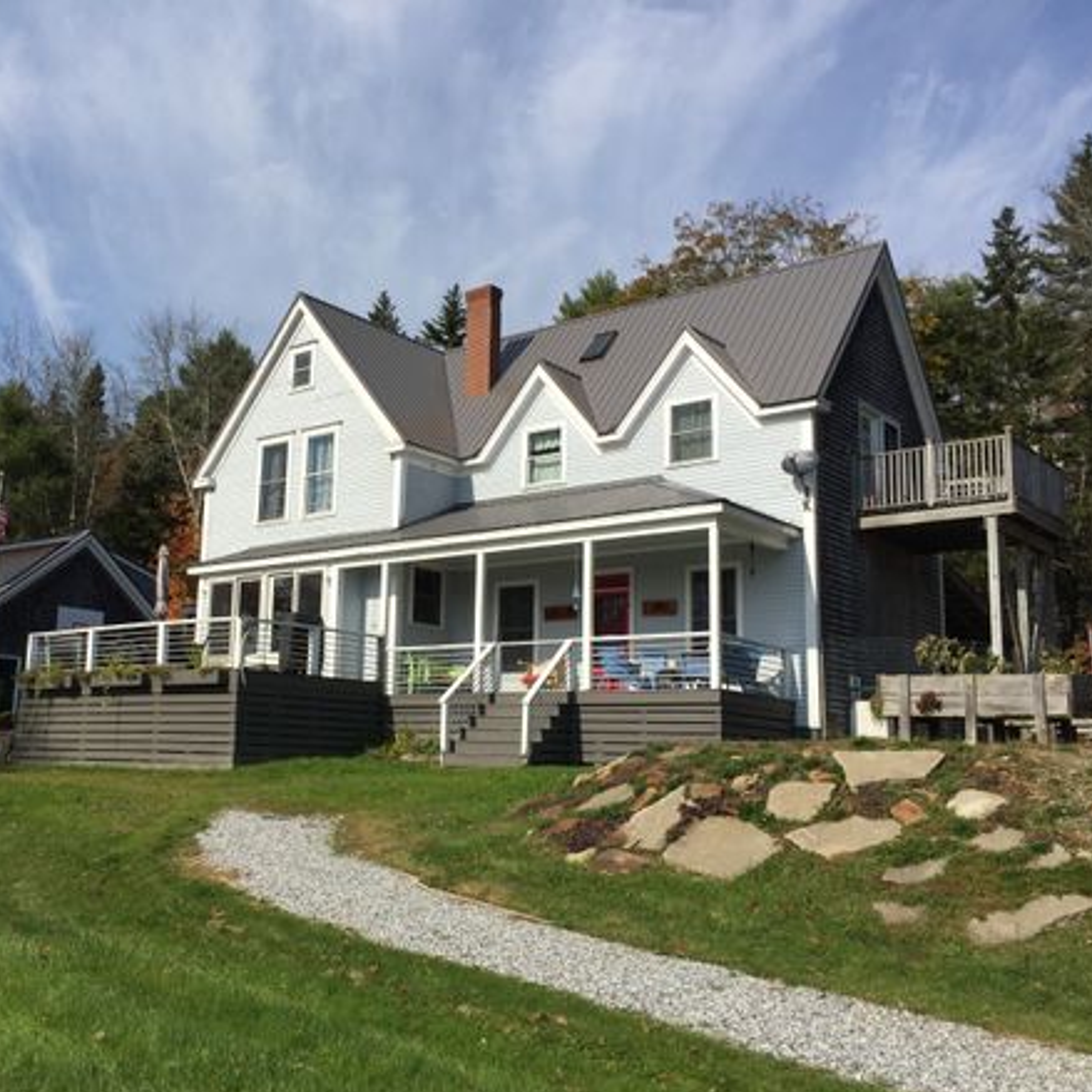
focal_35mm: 35
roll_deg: -4.3
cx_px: 398
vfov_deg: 47.2
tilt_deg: +10.7
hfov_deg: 46.7
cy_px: 557
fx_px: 1249
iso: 32
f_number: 2.2
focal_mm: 4.15
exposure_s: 1/3049
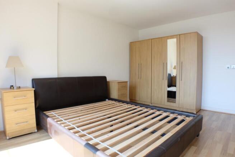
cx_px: 118
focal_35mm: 24
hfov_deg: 73.7
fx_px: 157
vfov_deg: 53.2
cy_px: 78
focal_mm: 16
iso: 400
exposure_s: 1/140
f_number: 4
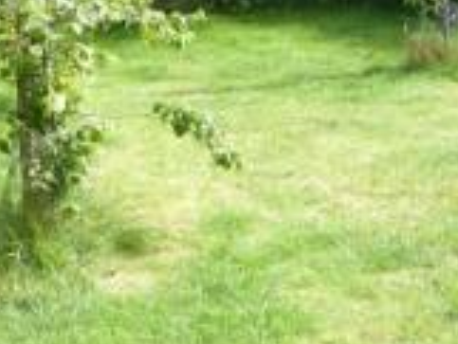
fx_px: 1152
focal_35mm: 87
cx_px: 428
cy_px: 161
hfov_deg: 21.9
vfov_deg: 17.0
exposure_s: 1/250
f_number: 3.3
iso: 100
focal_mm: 4.3
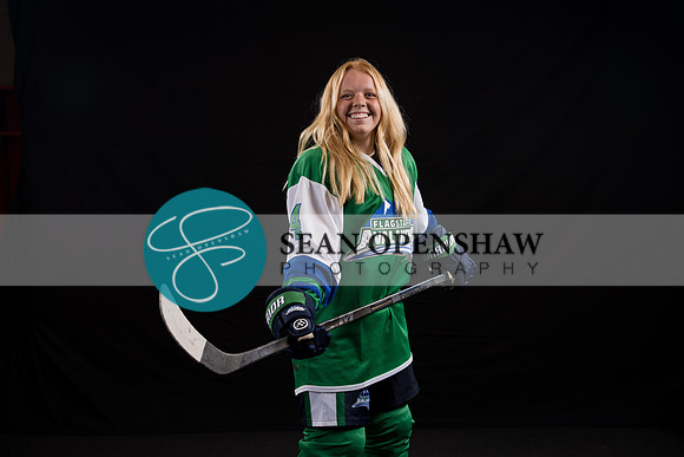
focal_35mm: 47
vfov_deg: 28.8
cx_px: 327
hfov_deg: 42.1
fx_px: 888
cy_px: 260
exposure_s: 1/160
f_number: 4
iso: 80
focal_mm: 38.3
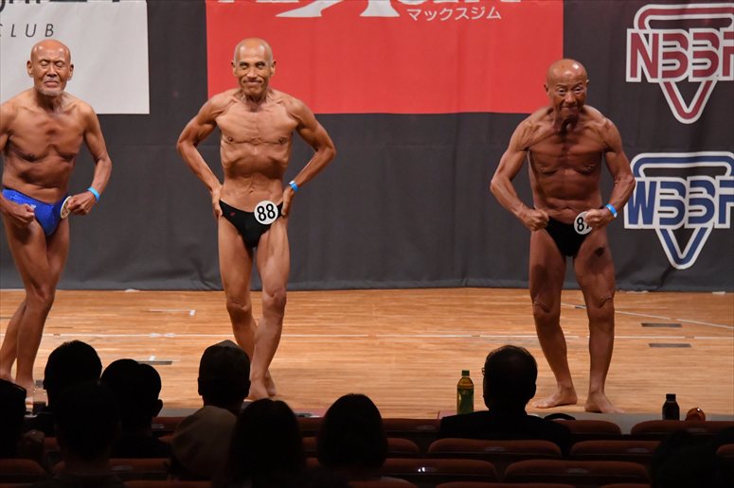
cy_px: 244
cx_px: 367
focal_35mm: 240
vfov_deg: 5.7
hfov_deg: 8.6
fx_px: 4891
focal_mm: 160
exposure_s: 1/400
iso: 8000
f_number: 5.6
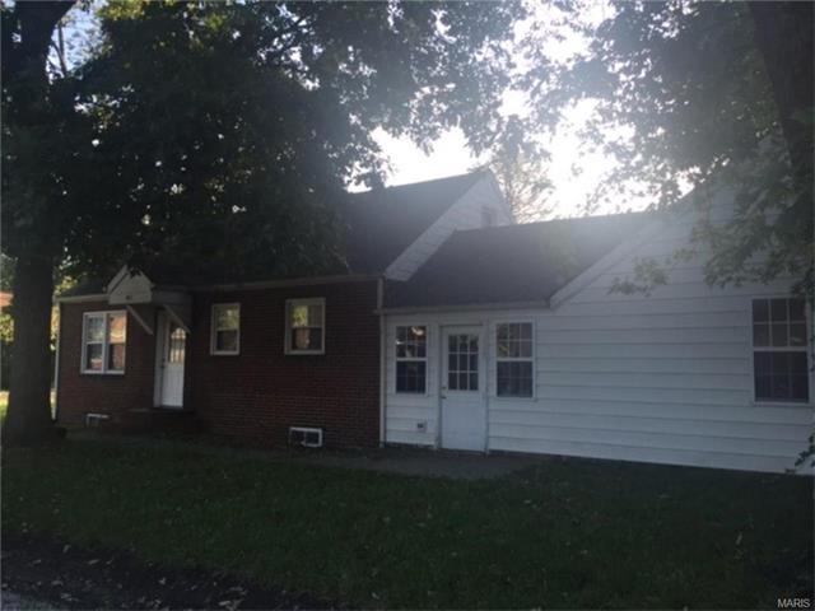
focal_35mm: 29
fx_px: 683
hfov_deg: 61.7
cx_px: 408
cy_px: 306
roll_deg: -0.9
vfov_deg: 48.2
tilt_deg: +3.6
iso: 32
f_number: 2.2
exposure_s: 1/269
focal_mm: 4.15
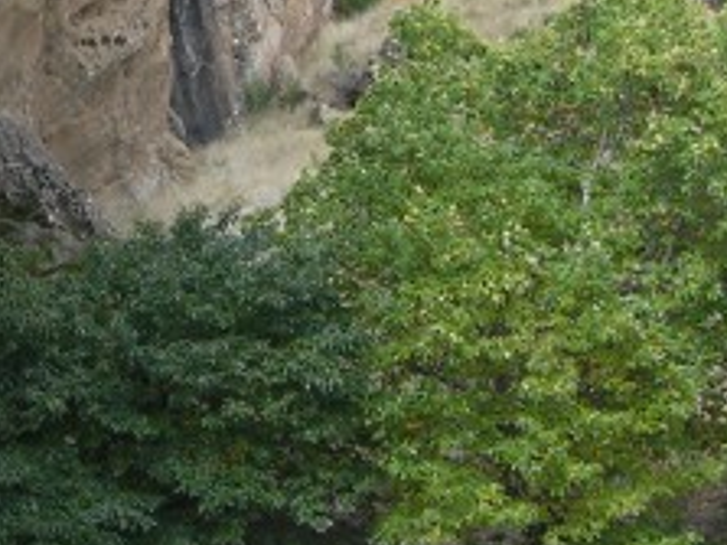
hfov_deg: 12.1
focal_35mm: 161
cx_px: -26
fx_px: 3379
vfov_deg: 9.2
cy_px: 29
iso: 50
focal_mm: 8.9
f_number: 4.5
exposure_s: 1/95.6
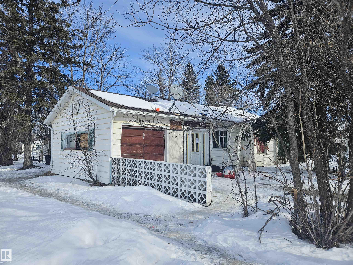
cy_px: 132
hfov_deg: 73.9
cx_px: 176
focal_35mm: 23
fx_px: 235
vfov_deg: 58.9
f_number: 1.8
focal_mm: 5.4
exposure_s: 1/1989
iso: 25
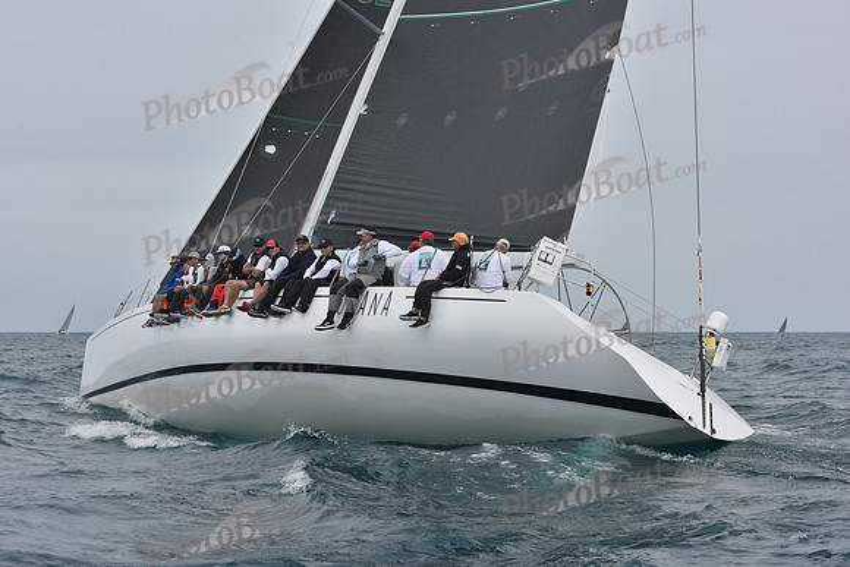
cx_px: 425
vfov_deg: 19.5
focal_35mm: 70
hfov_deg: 28.8
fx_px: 1653
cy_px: 284
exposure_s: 1/800
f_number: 10
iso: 250
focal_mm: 70
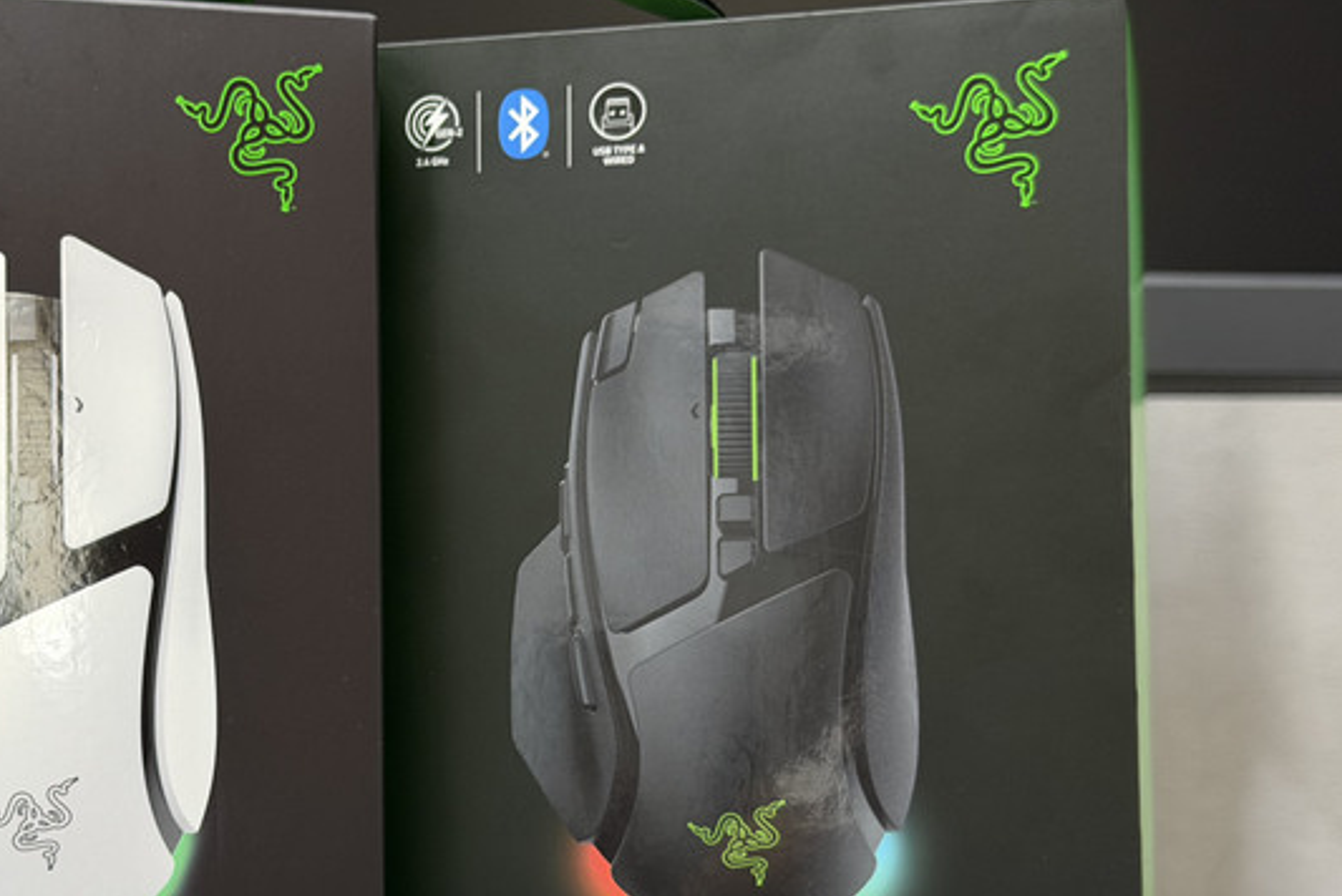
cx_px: 400
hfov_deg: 27.4
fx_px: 2723
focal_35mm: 73
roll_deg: +0.7
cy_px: 545
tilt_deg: +2.1
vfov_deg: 18.7
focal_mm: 6.76
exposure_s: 1/60
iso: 160
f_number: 1.78
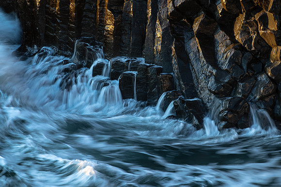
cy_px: 94
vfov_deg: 5.7
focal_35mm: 240
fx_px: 1873
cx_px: 155
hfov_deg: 8.6
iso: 100
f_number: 11
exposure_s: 1/5
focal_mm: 200
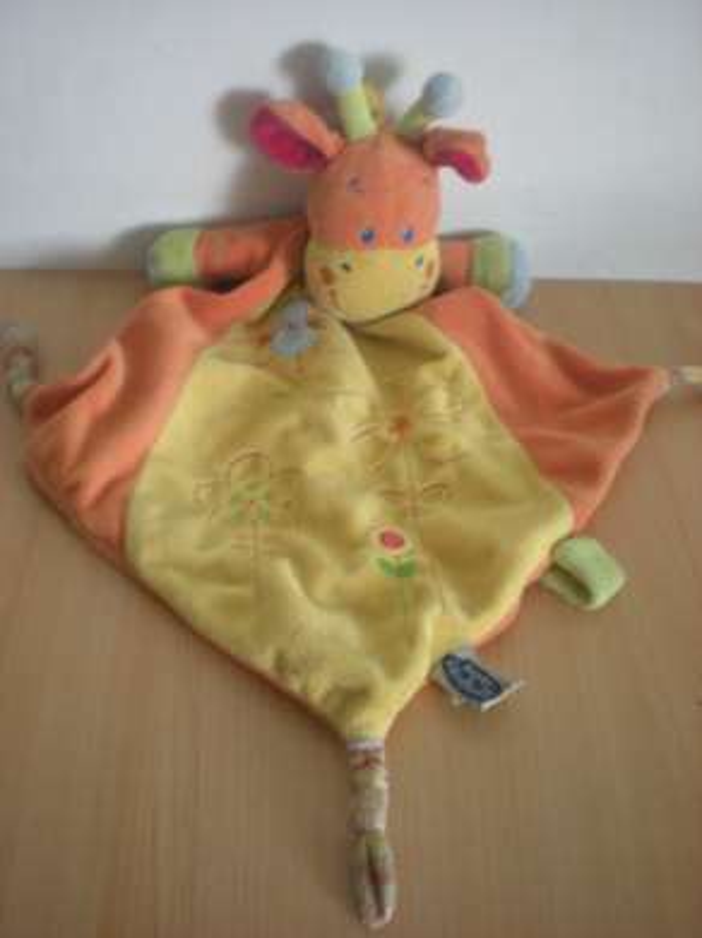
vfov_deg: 49.0
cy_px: 469
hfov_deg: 37.7
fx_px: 1029
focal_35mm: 38
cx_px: 351
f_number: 3.1
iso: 200
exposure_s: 1/20.4
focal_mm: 6.3
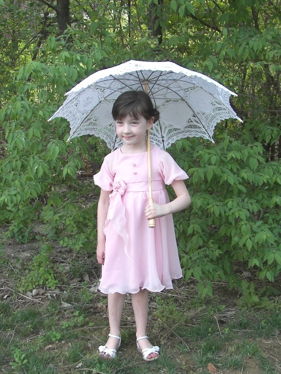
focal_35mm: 47
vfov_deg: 40.4
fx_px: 509
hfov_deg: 30.9
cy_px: 187
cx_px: 140
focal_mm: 7.8
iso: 50
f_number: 2.8
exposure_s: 1/80
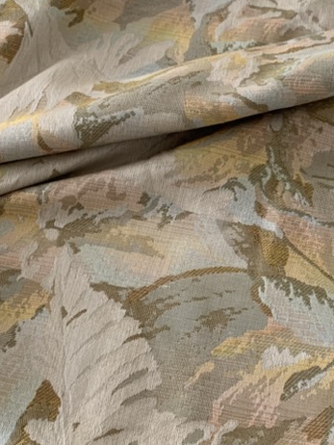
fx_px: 347
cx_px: 166
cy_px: 223
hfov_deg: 51.4
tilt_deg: -60.9
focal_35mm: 27
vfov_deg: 65.3
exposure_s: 1/60
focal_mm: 4.25
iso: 125
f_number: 1.8
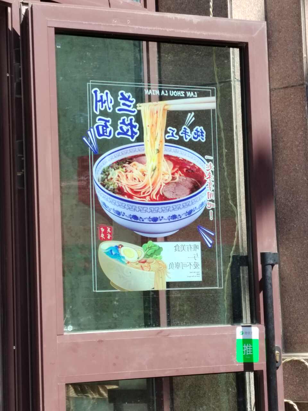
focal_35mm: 91
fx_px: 1080
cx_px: 154
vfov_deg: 21.5
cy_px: 206
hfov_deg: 16.2
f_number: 1.9
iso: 353
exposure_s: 1/889
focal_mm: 5.52
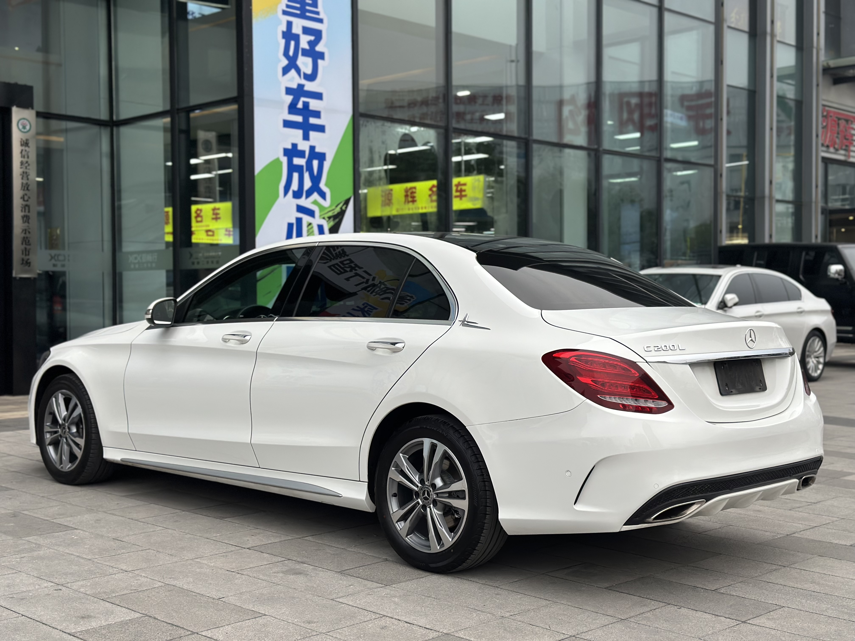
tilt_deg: -0.8
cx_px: 428
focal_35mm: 48
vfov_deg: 30.3
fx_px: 1186
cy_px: 320
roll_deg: +0.0
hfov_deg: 39.7
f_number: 1.78
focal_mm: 6.86
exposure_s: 1/444
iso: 80
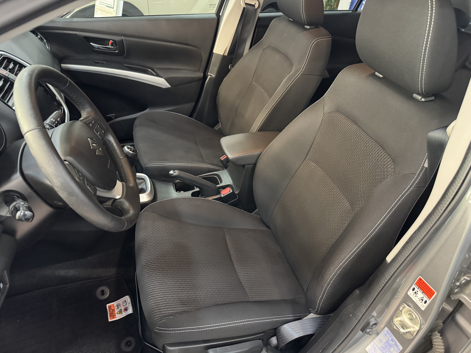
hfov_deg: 71.6
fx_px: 327
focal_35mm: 24
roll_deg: -7.2
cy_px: 176
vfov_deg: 56.8
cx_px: 236
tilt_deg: -35.4
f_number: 1.78
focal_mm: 6.76
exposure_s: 1/33
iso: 800
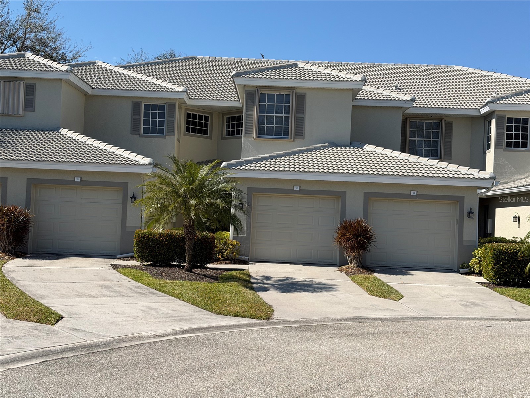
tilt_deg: +1.7
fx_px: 735
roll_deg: -2.5
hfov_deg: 39.7
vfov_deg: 30.3
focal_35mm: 48
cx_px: 265
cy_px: 199
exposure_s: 1/5208
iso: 64
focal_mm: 6.76
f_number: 1.78
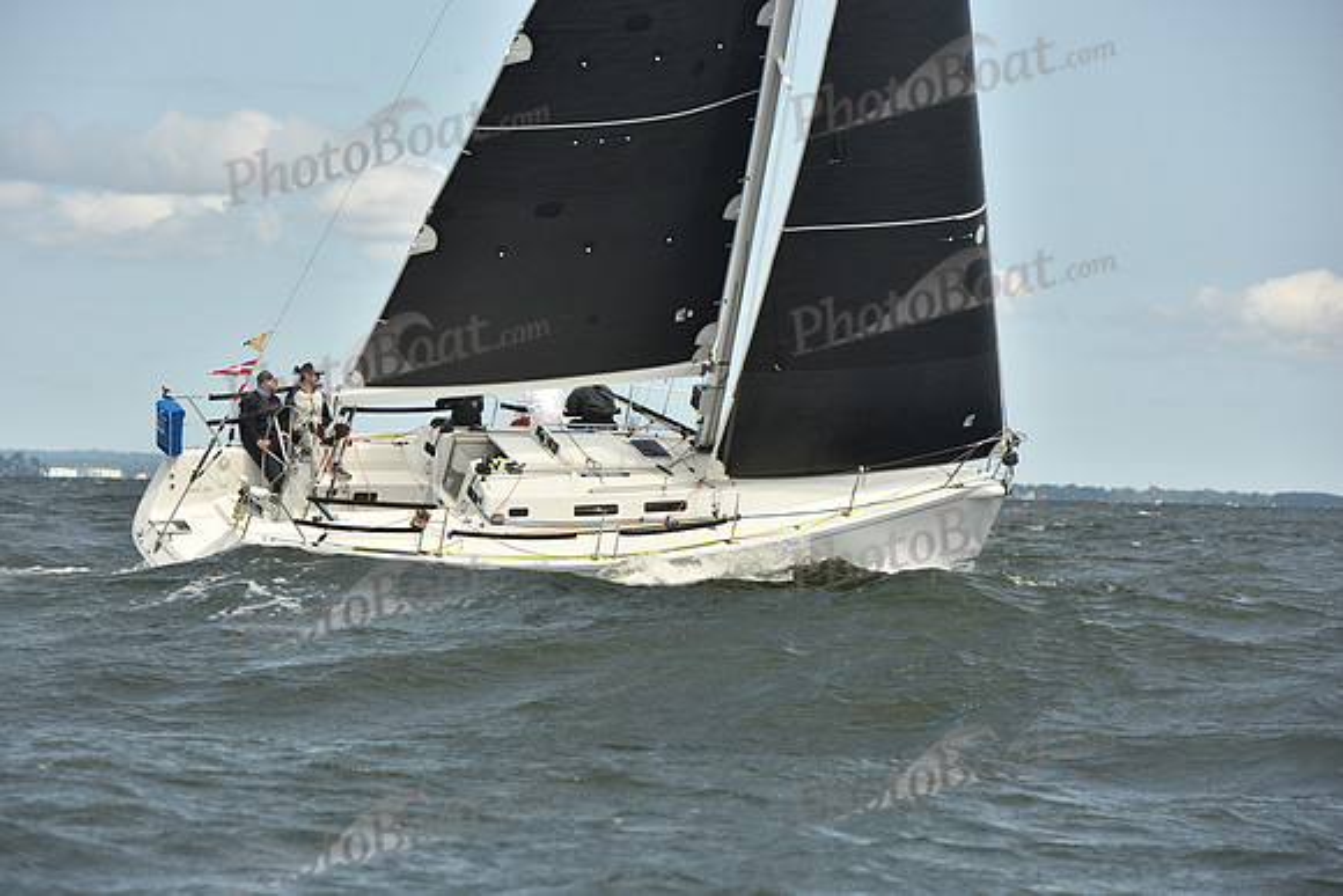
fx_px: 6530
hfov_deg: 11.7
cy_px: 448
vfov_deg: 7.9
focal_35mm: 175
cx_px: 672
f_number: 8
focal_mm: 175
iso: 250
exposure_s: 1/800
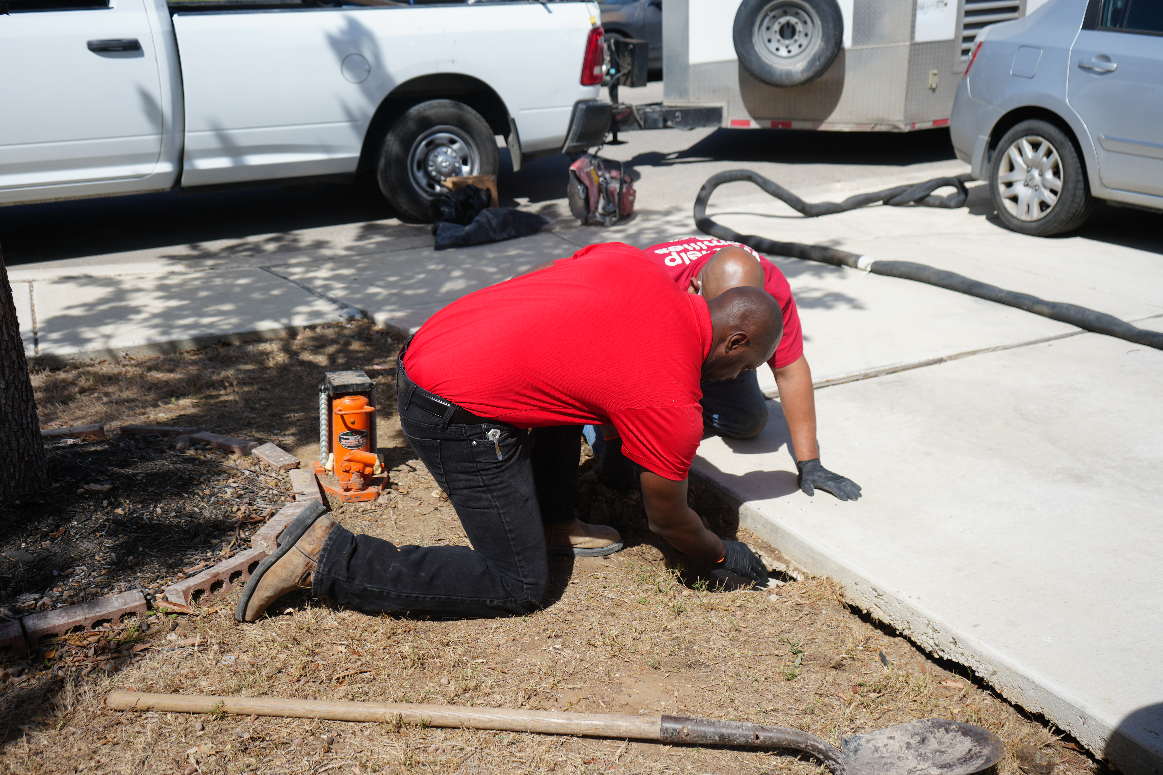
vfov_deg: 38.9
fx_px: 1098
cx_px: 582
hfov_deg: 55.8
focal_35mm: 34
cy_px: 388
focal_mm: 34
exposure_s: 1/640
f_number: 5
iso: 100
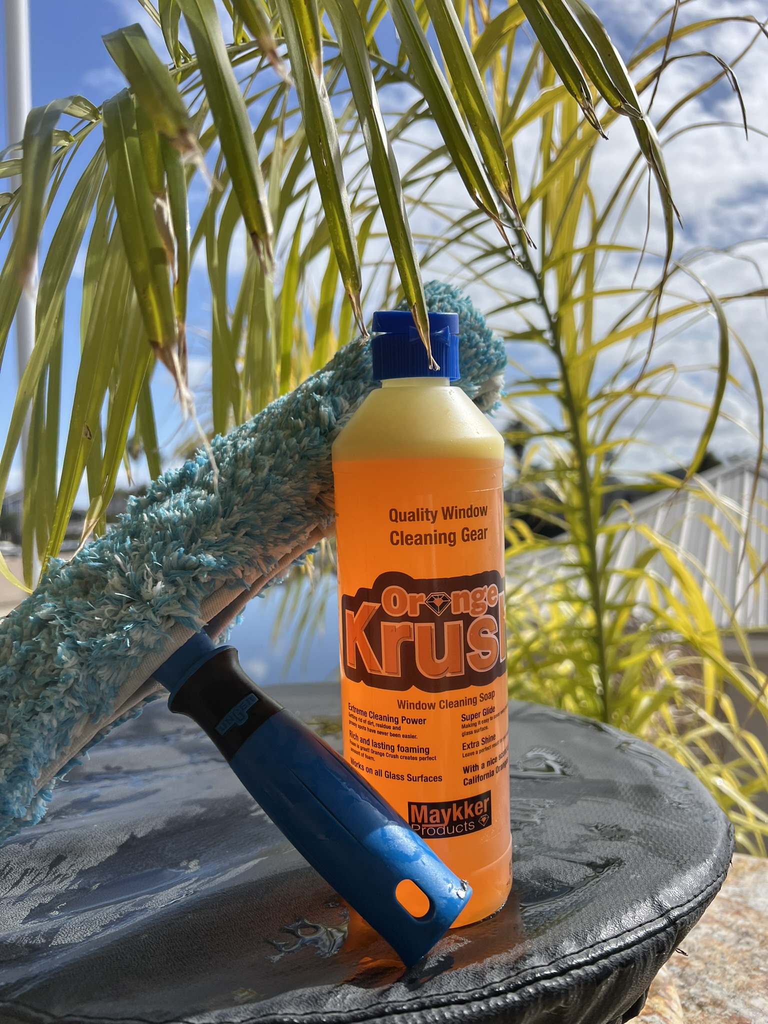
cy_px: 512
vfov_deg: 67.3
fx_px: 769
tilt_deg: +0.0
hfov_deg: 53.1
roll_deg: +2.5
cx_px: 384
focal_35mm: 26
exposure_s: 1/4274
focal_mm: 5.7
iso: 50
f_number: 1.5
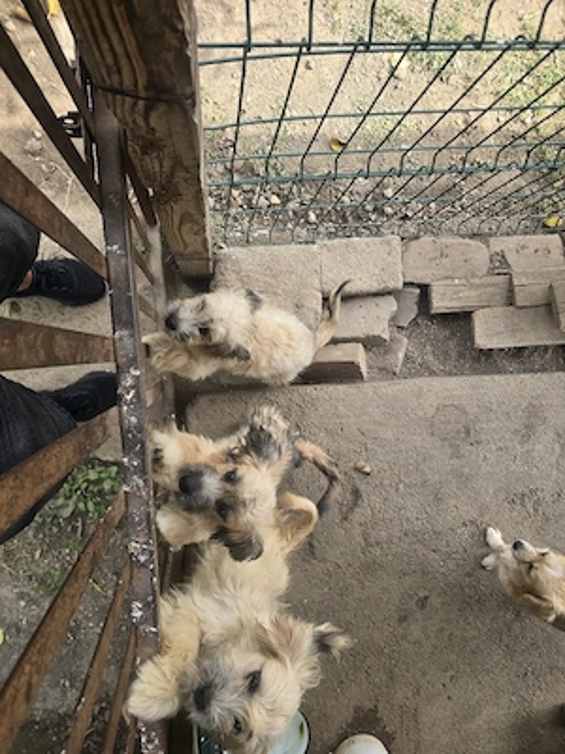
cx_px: 282
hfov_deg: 58.9
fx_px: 501
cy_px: 377
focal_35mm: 23
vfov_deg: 73.9
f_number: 1.7
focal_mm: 6.3
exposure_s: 1/182
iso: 16
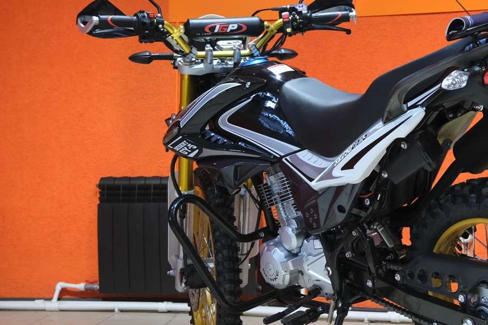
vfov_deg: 16.7
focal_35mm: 82
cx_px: 377
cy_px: 140
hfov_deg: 24.4
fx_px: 1112
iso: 1600
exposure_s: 1/100
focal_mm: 29.2
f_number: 4
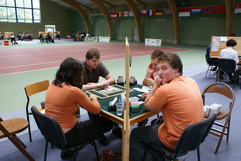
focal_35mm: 30
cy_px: 80
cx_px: 120
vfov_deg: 43.7
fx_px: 201
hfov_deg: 61.9
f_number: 5.6
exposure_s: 1/50
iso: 400
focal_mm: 20
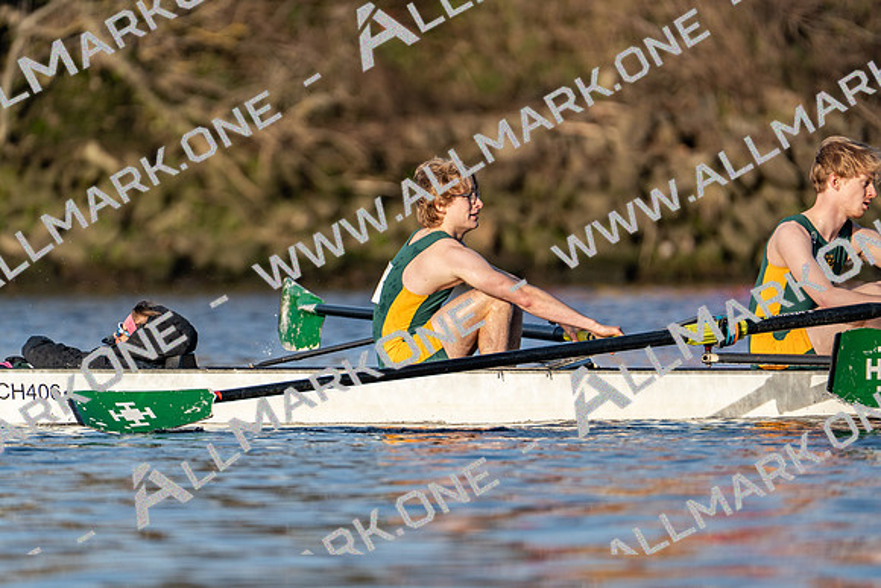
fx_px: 14686
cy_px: 294
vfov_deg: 2.3
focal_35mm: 600
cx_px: 440
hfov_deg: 3.4
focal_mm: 600
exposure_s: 1/2000
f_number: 6.3
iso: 400
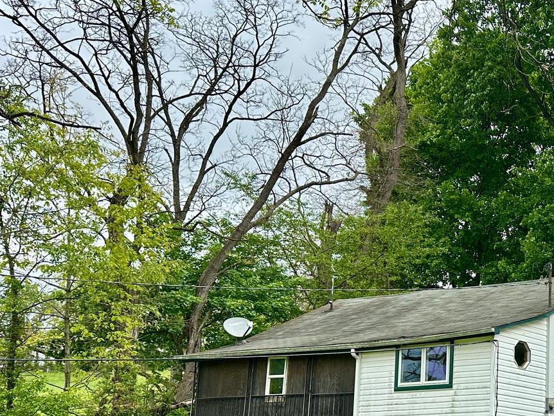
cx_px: 653
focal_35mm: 57
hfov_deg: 29.4
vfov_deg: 24.9
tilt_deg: +8.0
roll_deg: -1.6
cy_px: 374
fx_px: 912
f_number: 1.78
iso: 80
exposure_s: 1/1357
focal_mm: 6.86
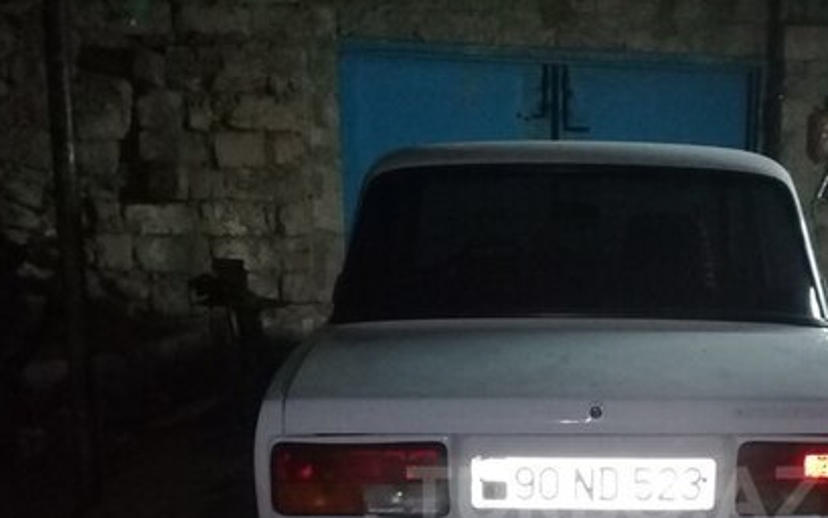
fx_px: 1196
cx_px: 613
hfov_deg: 37.3
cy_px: 497
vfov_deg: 23.6
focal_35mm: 53
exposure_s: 1/33
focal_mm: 3.3
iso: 400
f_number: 2.2
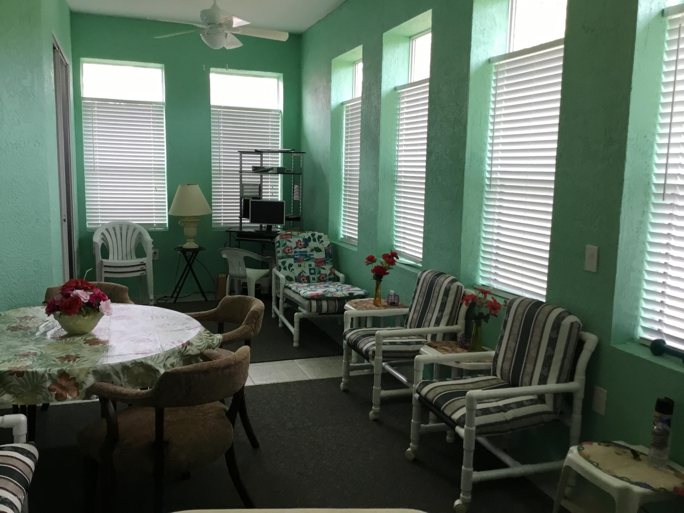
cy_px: 256
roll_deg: -1.8
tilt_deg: -8.0
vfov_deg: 45.4
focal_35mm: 31
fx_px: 613
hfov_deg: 58.4
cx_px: 342
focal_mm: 3.3
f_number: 2.4
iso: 25
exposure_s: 1/30
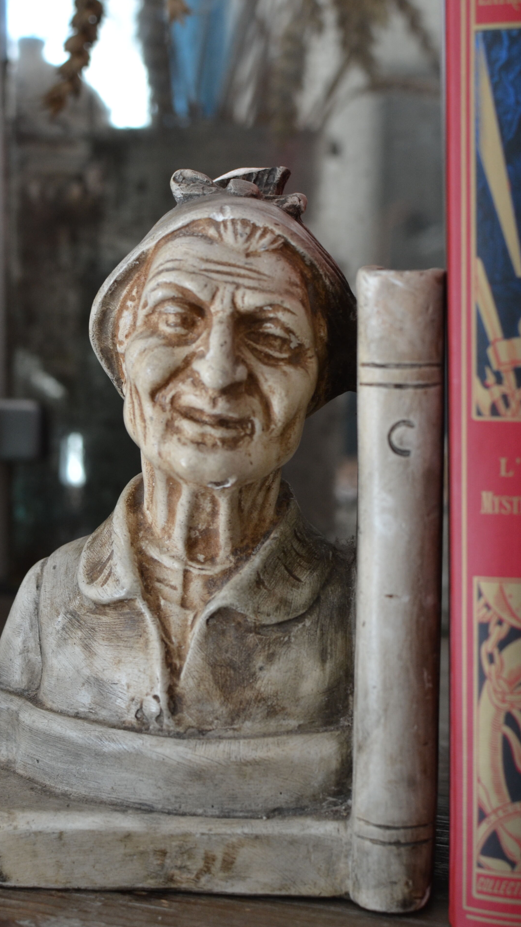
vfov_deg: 31.6
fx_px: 1637
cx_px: 189
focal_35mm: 67
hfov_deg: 18.1
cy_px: 510
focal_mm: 35
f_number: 4.5
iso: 400
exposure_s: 1/80
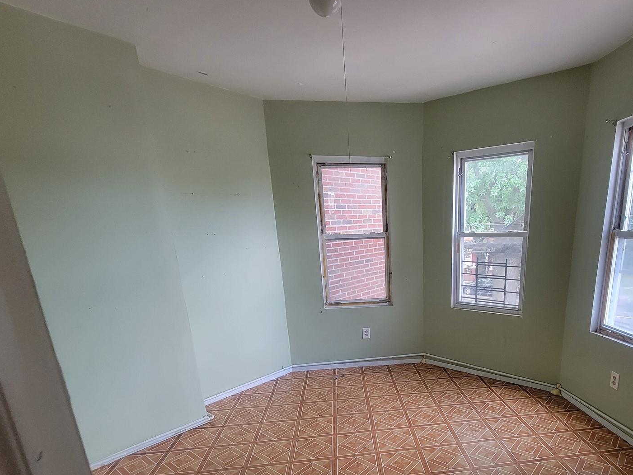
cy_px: 330
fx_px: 347
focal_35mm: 19
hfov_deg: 83.3
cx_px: 389
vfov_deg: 66.2
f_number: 2.2
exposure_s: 1/60
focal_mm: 2.2
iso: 250
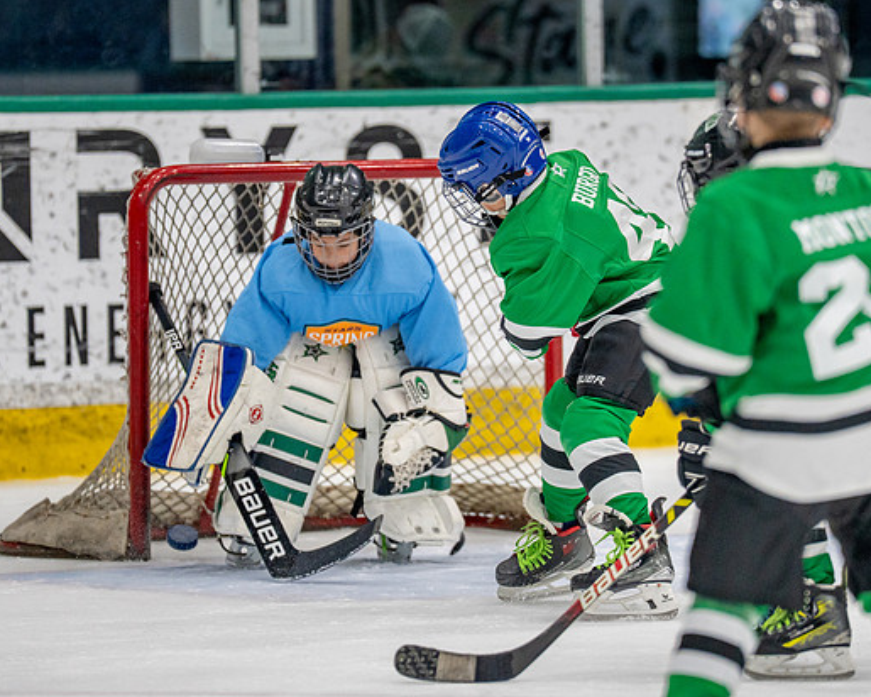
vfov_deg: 4.2
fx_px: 9486
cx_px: 452
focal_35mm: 368
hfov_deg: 5.3
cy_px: 332
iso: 1000
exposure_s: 1/1600
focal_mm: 200
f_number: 2.8
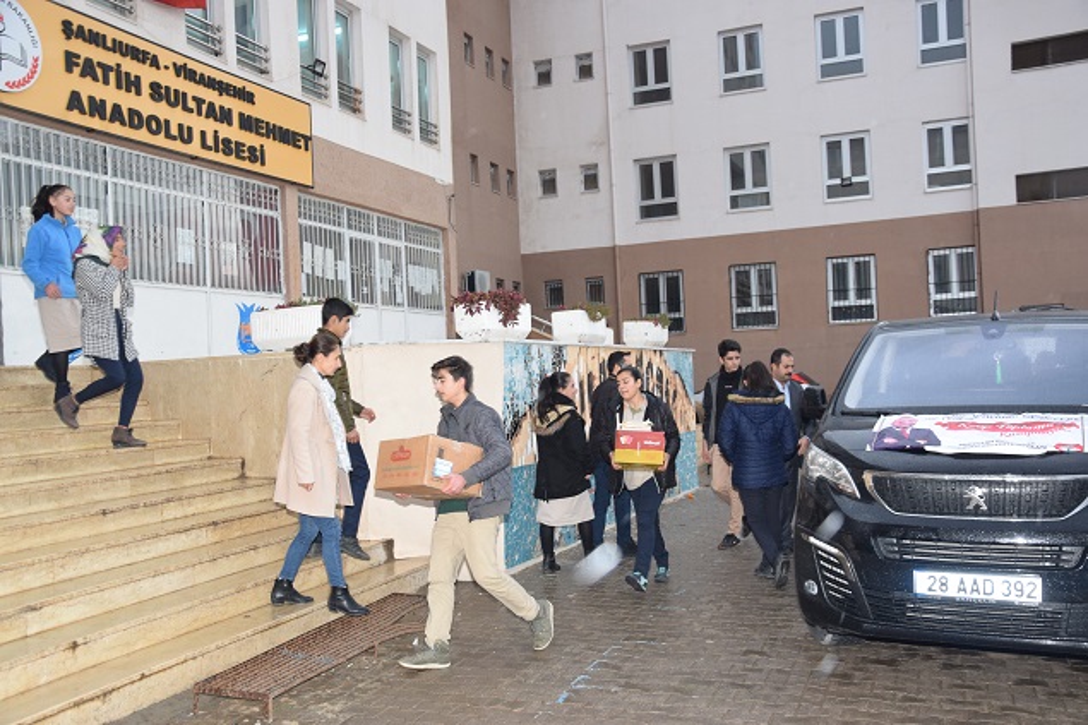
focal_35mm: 36
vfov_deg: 36.9
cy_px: 362
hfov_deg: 53.1
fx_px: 1088
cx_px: 544
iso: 800
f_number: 4.5
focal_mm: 24
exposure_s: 1/80
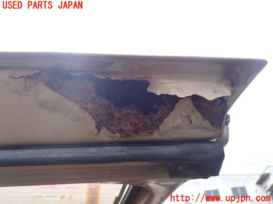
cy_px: 102
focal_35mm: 30
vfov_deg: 46.8
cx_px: 136
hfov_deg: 60.0
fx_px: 237
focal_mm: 5.4
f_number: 3.2
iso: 100
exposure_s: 1/320
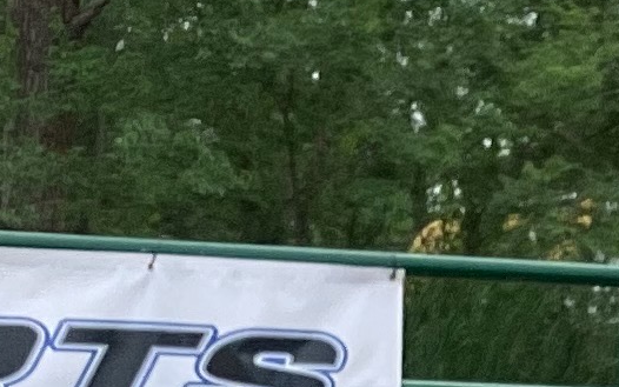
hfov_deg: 10.3
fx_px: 3442
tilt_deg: -4.4
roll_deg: -1.0
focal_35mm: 204
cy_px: 730
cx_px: 368
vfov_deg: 6.3
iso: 25
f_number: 2.4
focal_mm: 3.3
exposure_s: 1/328
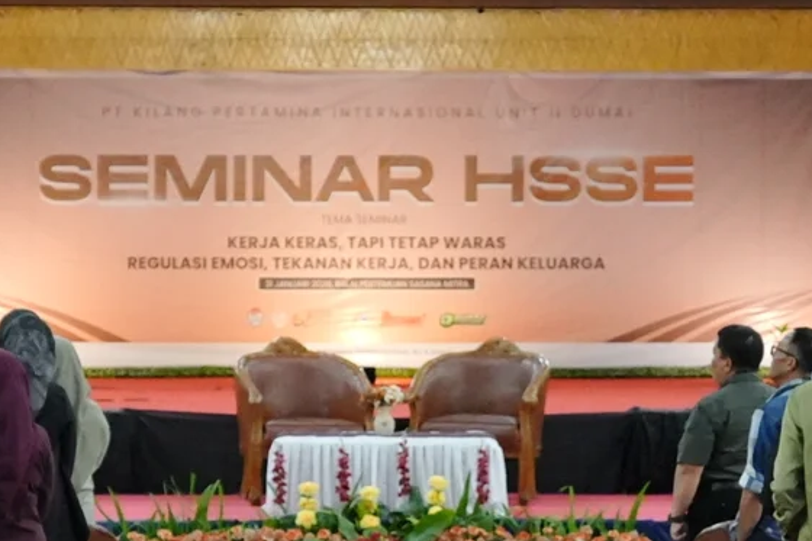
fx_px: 3608
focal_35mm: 160
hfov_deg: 12.8
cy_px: 326
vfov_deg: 8.6
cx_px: 370
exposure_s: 1/200
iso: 6400
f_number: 3.2
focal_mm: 35
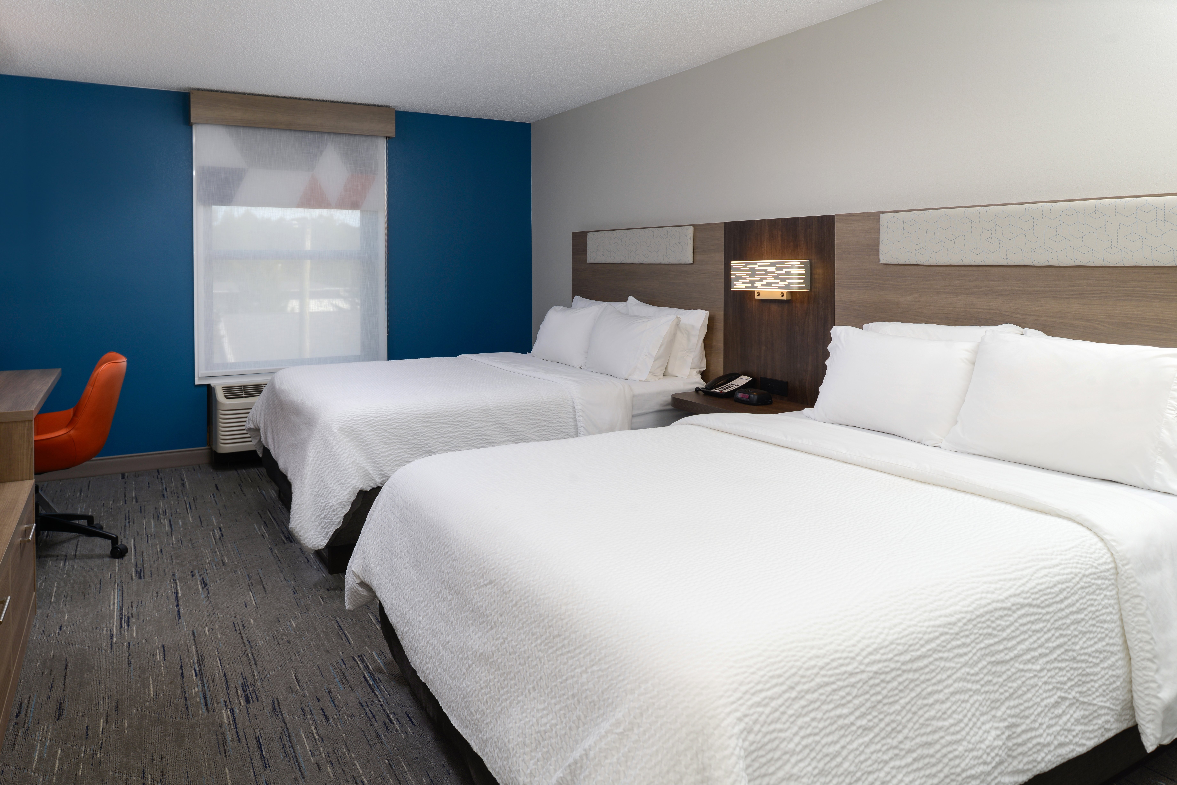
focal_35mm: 24
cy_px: 392
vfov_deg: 53.2
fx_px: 785
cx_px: 588
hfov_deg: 73.7
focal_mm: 24
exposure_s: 1/50
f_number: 8
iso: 100
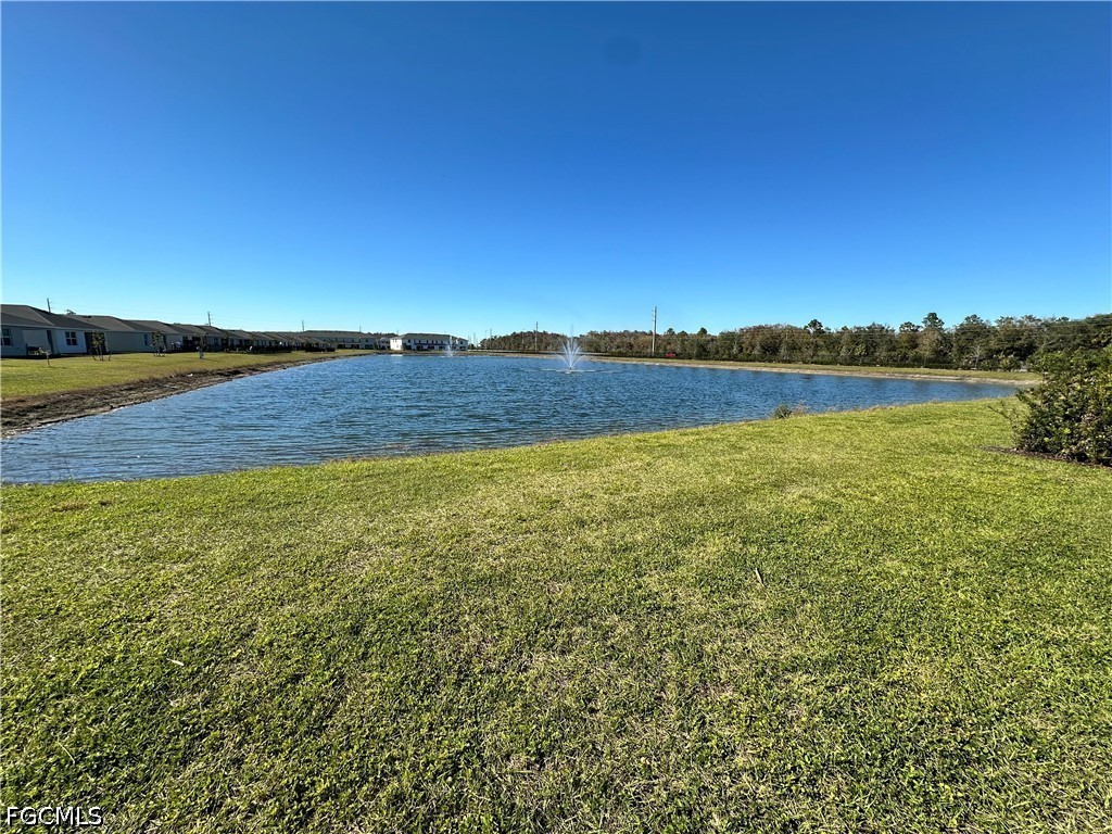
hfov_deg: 102.1
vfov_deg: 85.7
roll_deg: -0.8
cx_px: 556
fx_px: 450
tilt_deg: -8.4
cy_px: 417
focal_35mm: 14
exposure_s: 1/2020
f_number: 2.2
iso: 40
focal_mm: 2.22
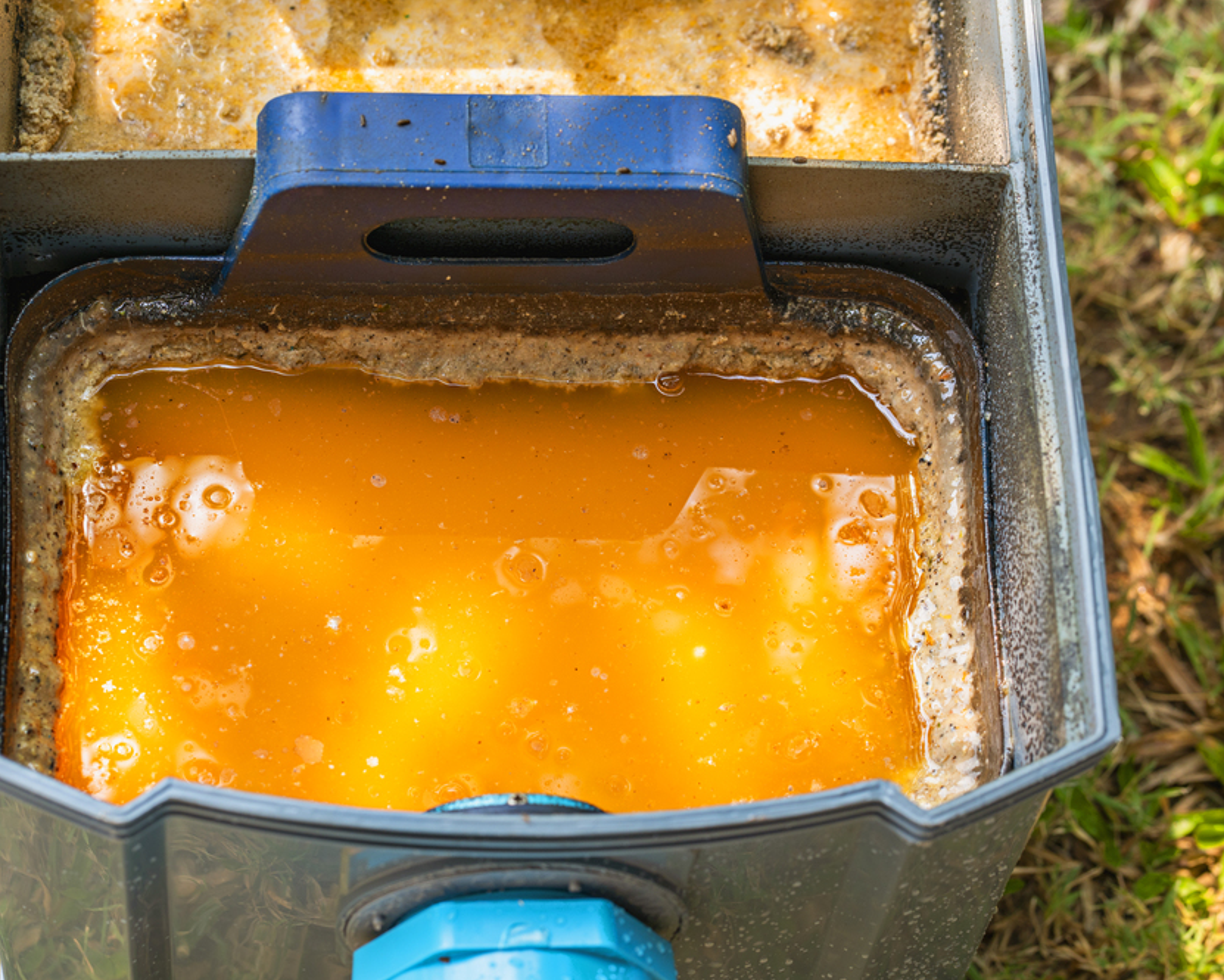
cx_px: 554
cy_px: 490
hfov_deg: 20.0
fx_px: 3478
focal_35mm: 96
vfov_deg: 16.0
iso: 250
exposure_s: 1/160
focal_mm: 85
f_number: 7.1
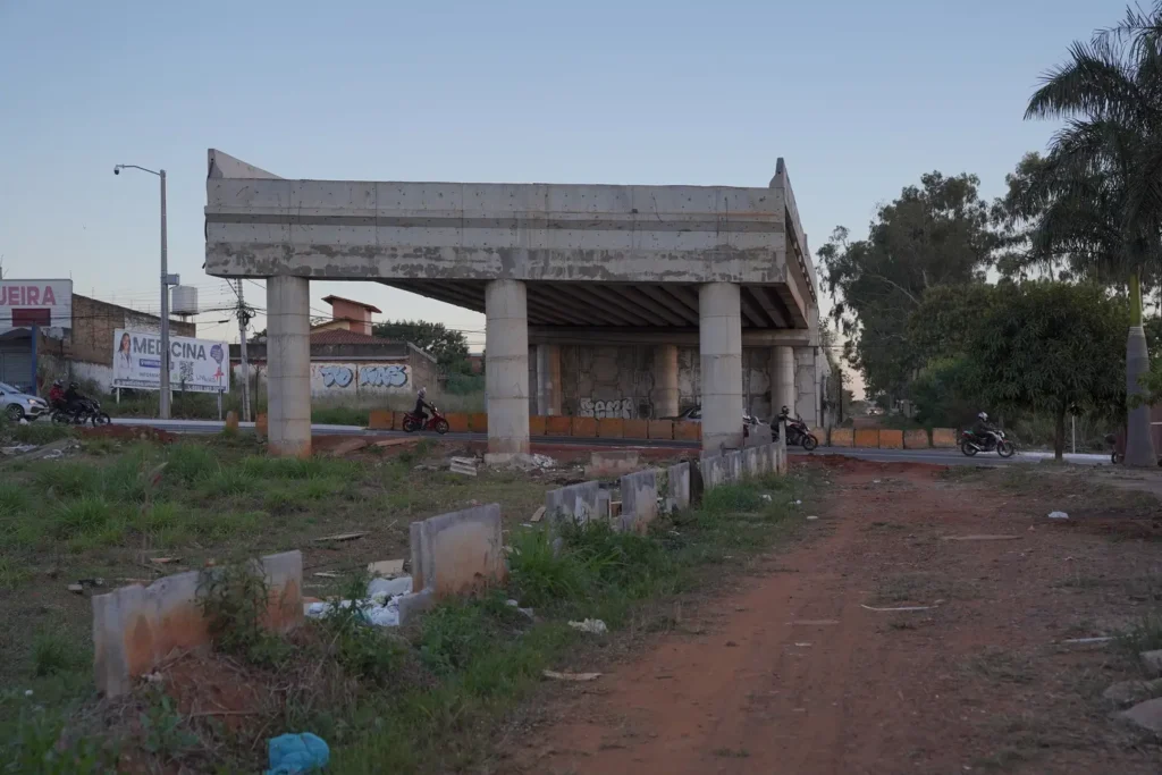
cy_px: 388
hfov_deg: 48.0
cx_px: 581
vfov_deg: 33.1
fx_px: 1304
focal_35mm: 40
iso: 640
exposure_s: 1/500
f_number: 4.5
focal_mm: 40.4
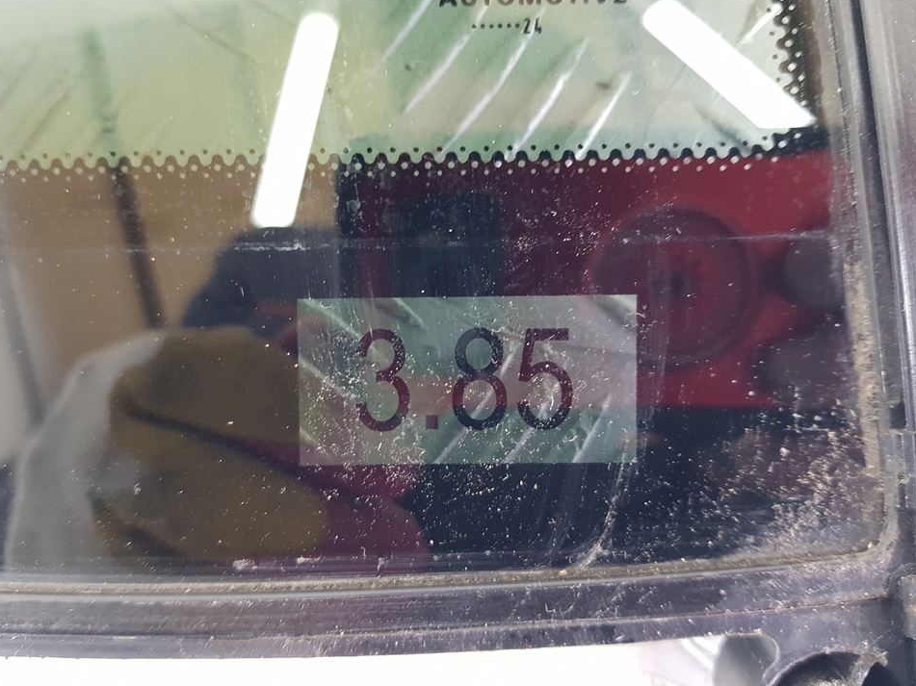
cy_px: 332
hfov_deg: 63.5
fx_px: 741
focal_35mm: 28
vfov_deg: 49.7
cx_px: 458
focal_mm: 4.2
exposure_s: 1/50
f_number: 1.7
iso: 400
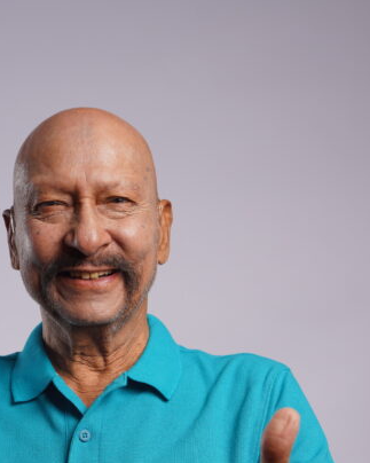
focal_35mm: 101
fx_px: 1386
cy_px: 383
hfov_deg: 15.1
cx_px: 95
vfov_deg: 18.7
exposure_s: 1/160
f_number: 5
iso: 100
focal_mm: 42.5
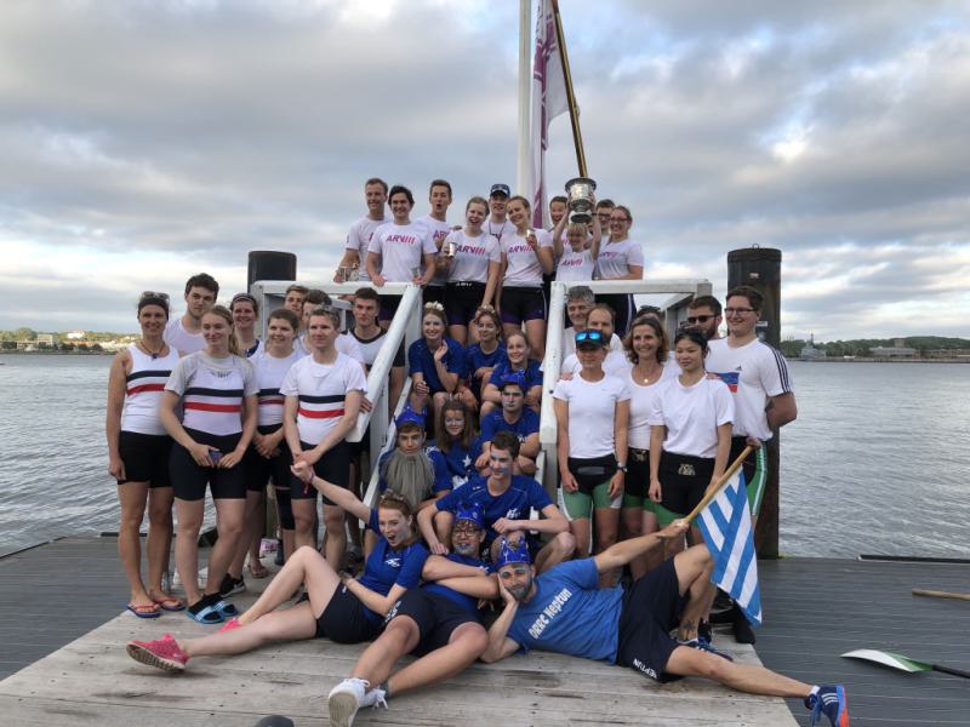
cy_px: 364
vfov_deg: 49.7
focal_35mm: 28
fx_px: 785
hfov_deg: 63.4
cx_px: 485
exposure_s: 1/322
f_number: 1.8
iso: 20
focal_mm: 3.99
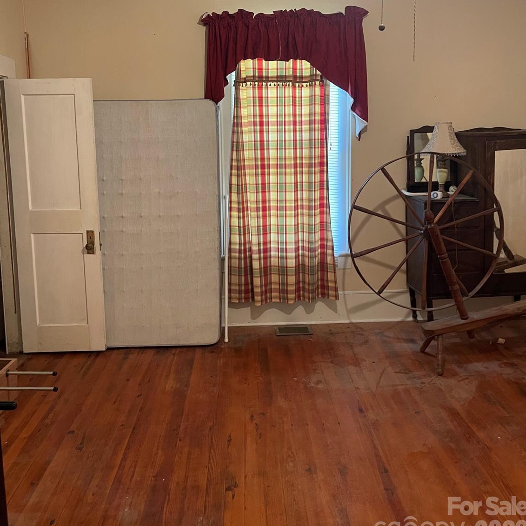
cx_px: 263
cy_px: 191
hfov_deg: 54.0
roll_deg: -0.1
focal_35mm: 30
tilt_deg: -6.6
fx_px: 516
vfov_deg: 53.3
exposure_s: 1/60
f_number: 1.6
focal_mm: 5.1
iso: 400
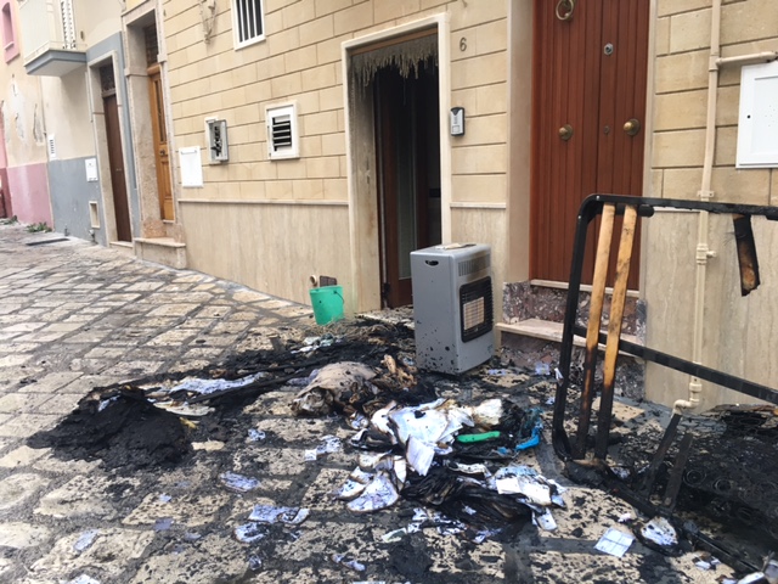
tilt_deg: -8.3
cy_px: 292
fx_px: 652
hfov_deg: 61.7
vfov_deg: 48.2
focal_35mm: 29
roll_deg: +3.4
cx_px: 389
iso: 32
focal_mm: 4.15
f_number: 2.2
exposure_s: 1/33
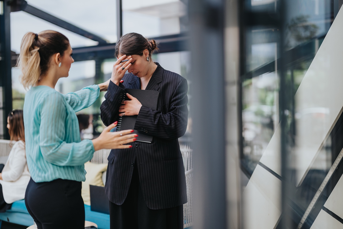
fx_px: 476
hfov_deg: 39.6
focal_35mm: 50
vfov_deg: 27.0
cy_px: 114
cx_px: 172
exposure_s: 1/1000
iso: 64
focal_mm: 50
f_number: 1.2
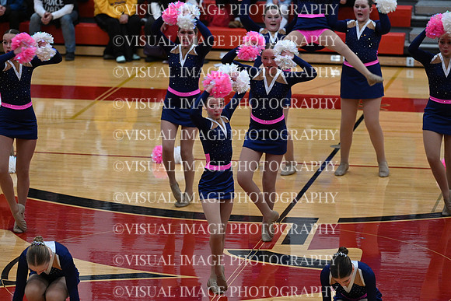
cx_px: 226
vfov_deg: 7.4
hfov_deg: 11.1
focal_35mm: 185
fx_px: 2318
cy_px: 150
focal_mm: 185
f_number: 4
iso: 4000
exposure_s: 1/400
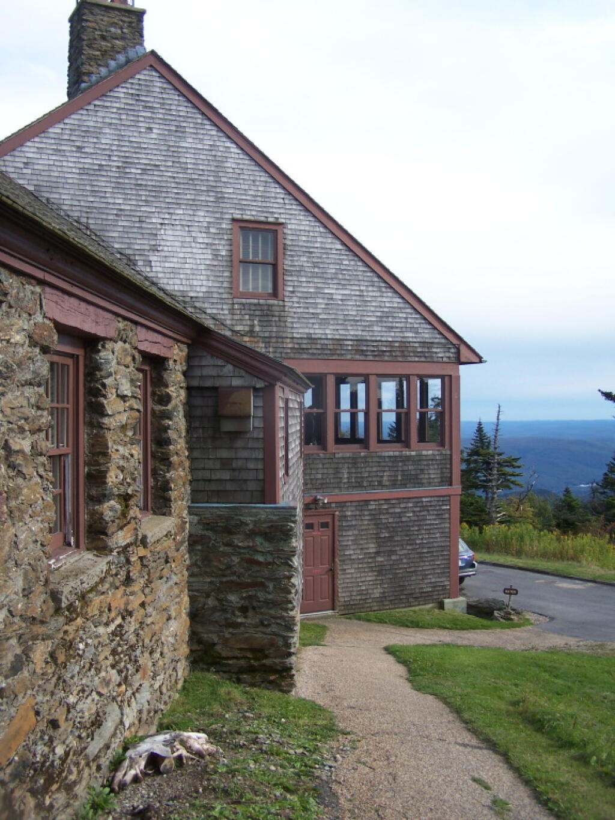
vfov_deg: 49.0
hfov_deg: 37.7
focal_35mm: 38
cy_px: 410
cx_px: 308
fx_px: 900
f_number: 2.8
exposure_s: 1/500
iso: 80
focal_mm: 6.3
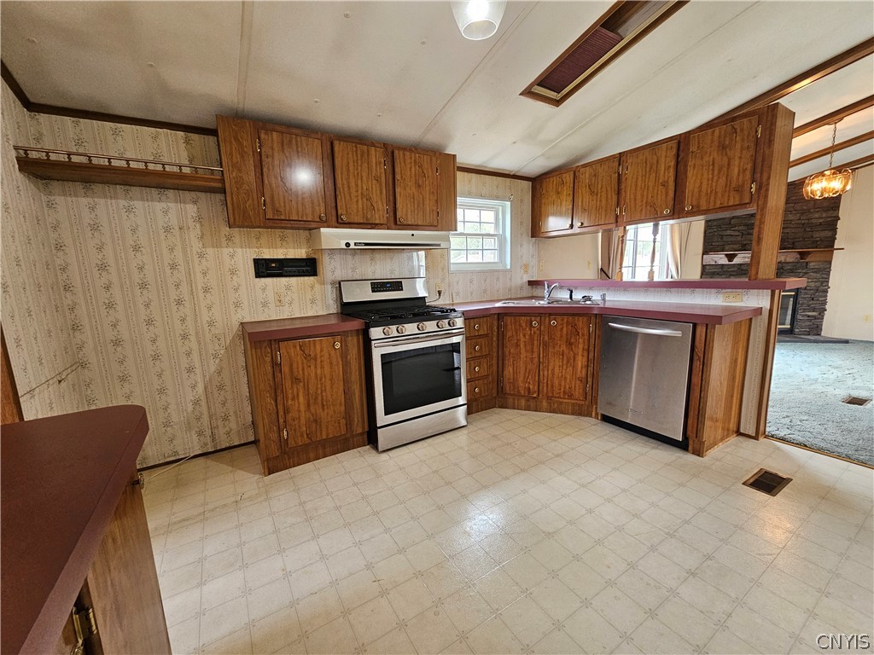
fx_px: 328
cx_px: 437
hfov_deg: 106.2
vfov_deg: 89.9
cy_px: 328
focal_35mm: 13
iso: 250
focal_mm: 2.2
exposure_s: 1/60
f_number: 2.2
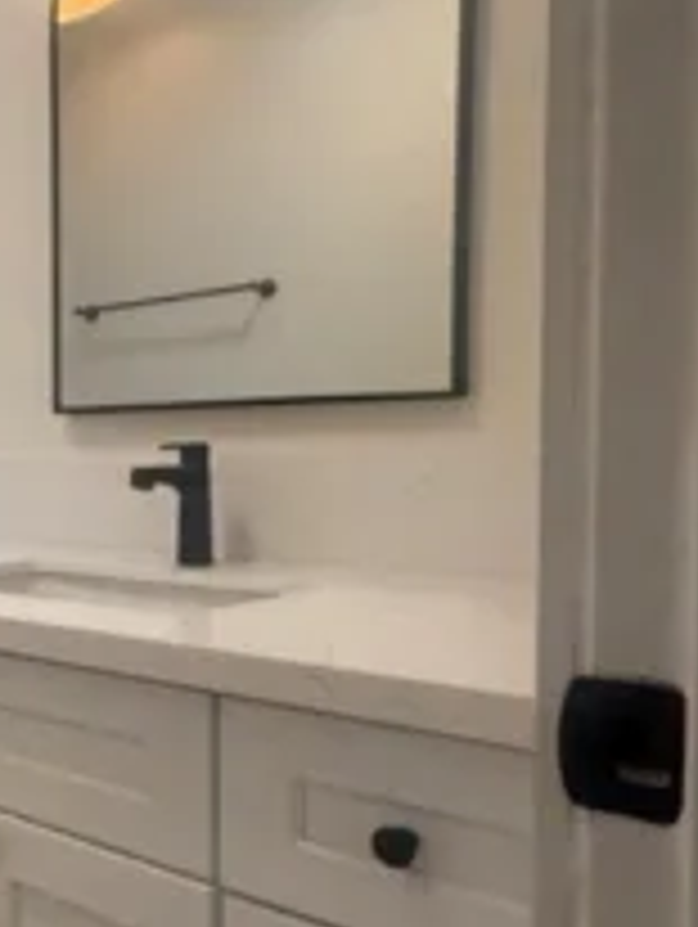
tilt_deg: -3.6
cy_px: 536
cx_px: -126
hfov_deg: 31.9
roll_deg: +2.4
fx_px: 1020
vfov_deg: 48.7
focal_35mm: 38
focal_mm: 2.22
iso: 250
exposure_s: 1/120
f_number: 2.2
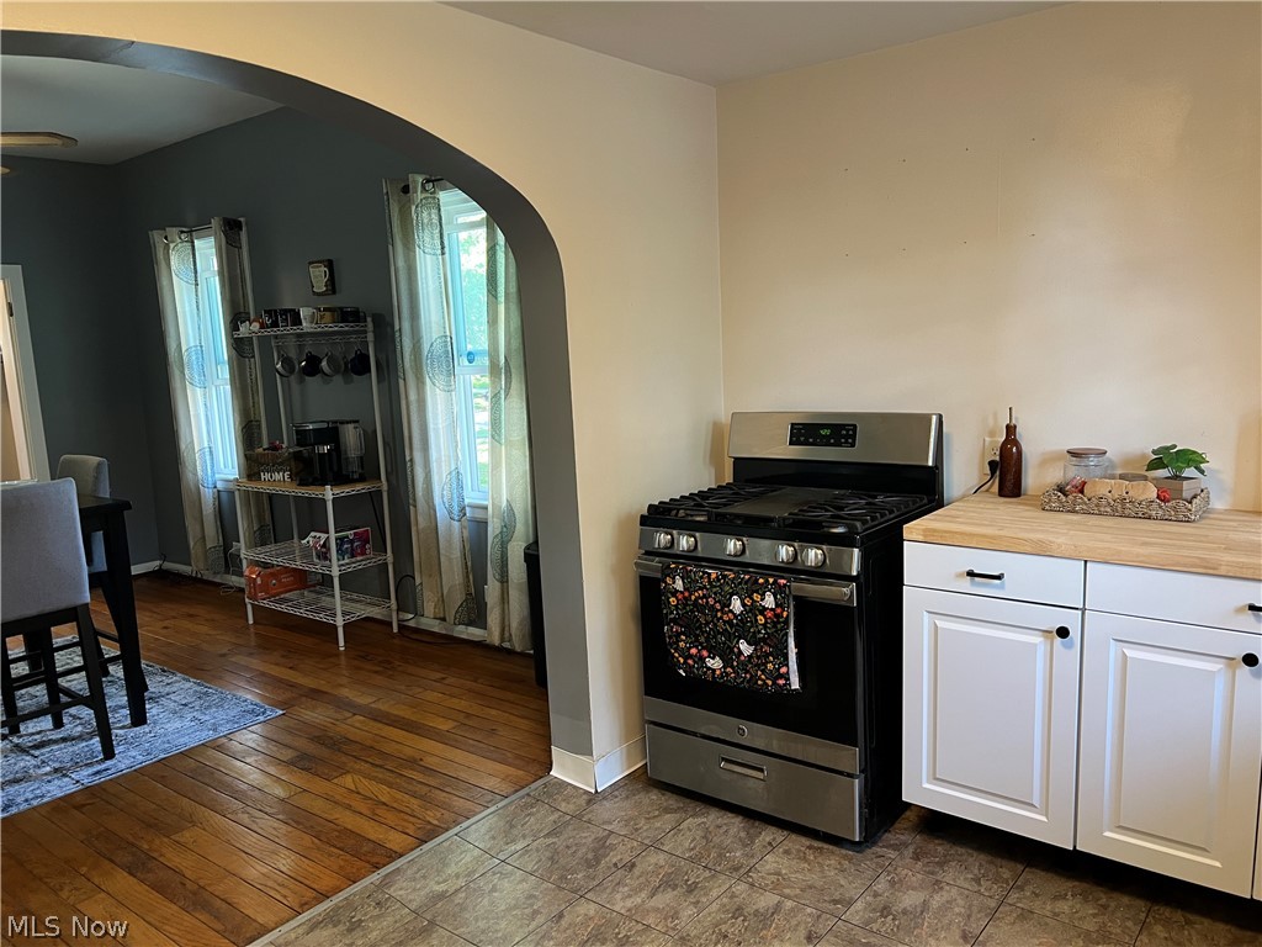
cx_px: 631
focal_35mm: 26
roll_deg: +2.8
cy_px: 474
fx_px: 948
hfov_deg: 67.3
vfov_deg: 53.1
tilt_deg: -7.8
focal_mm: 5.7
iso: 160
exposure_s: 1/60
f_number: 1.5
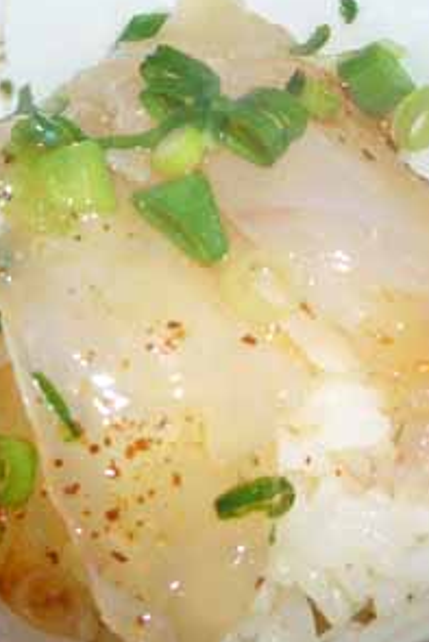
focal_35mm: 70
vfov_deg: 28.7
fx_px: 1250
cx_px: 140
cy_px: 243
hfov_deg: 19.4
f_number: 2.6
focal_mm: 5.8
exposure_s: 1/60
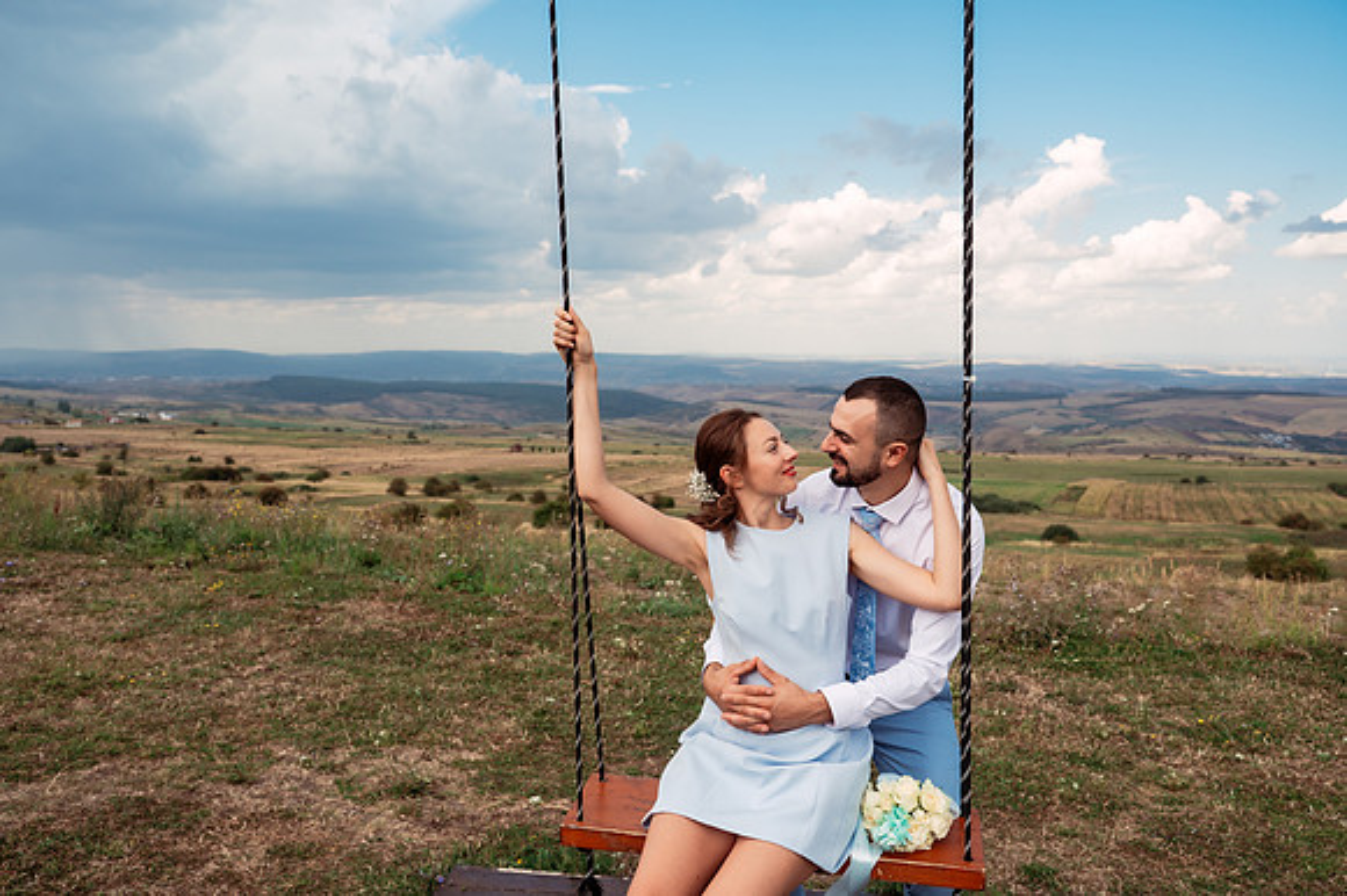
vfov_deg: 45.2
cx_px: 685
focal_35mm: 29
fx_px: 1078
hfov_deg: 64.0
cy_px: 448
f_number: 4.5
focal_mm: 28
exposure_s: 1/640
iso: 250
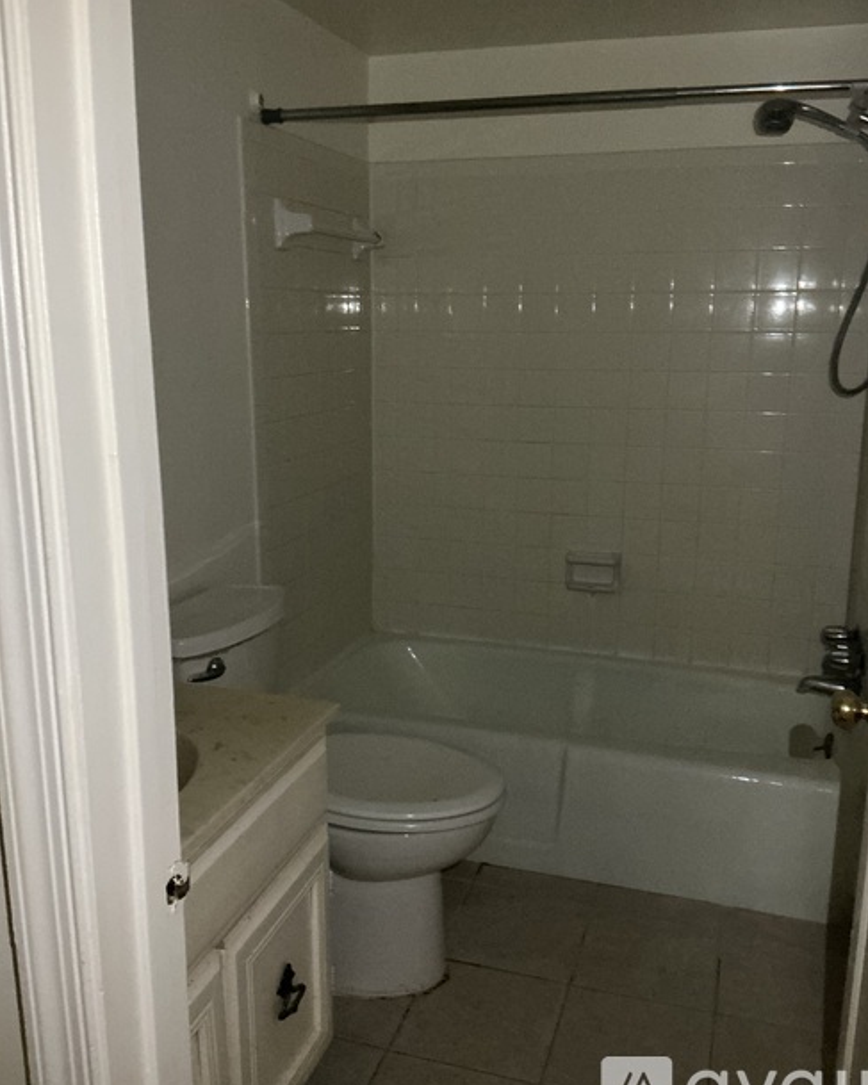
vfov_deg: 57.2
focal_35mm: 31
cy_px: 534
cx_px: 444
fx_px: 996
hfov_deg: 47.1
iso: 500
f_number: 1.8
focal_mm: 3
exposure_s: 1/24
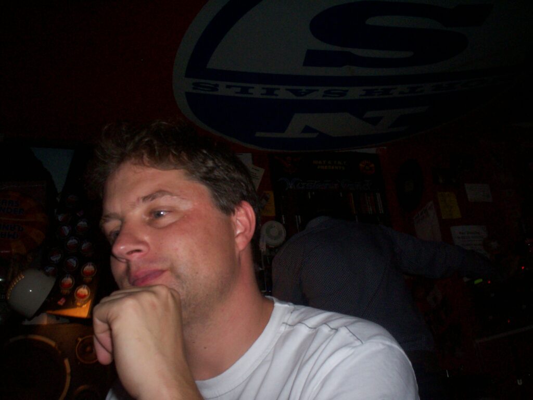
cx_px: 266
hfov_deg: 51.4
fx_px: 554
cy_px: 200
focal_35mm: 36
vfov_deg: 39.7
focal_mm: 5.9
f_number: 4.5
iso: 140
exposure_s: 1/64
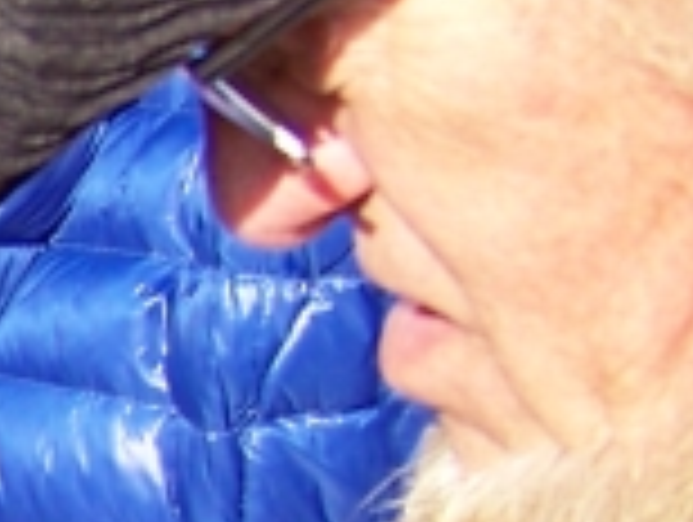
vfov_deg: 6.7
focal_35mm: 219
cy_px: 860
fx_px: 4391
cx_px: -1251
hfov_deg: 8.0
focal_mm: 5.85
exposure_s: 1/250
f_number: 2.8
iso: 80
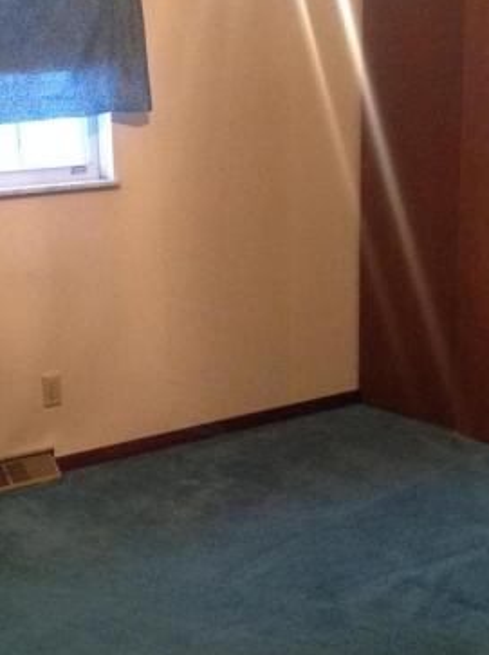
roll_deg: +1.4
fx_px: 1398
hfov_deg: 19.8
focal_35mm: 74
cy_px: 384
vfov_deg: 26.3
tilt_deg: -16.4
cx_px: 198
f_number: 2.4
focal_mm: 4.28
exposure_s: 1/15
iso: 320
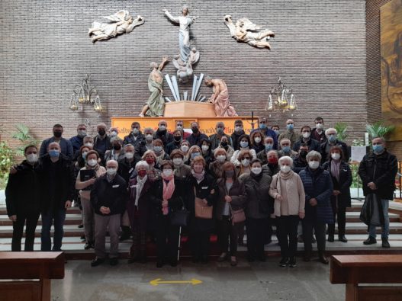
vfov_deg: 54.9
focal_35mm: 25
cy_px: 150
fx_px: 290
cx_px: 201
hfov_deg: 69.4
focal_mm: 4.6
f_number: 2
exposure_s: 1/50
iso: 125
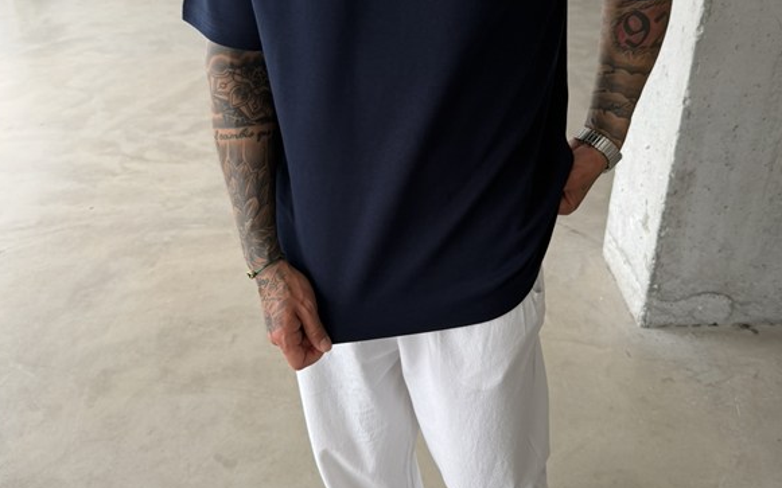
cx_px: 390
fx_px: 746
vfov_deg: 36.0
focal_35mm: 35
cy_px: 172
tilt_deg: -29.2
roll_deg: +1.2
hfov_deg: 55.3
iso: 125
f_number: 1.78
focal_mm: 6.76
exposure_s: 1/121
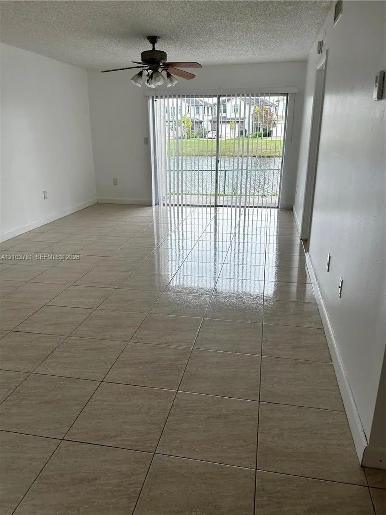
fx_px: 387
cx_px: 193
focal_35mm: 26
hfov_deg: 53.1
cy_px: 258
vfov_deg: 67.3
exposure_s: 1/454
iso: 50
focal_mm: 5.7
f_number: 1.5
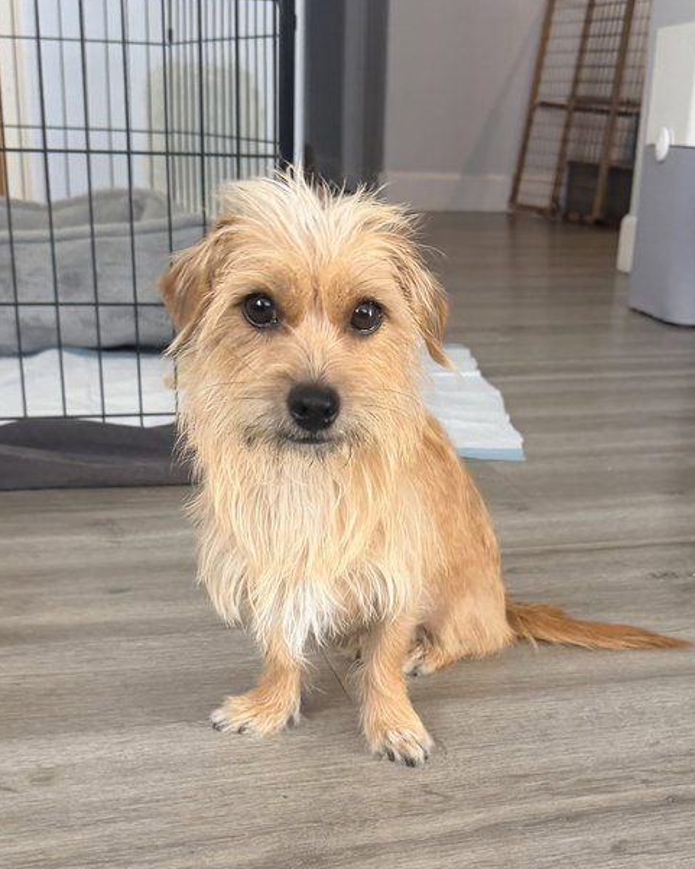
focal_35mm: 26
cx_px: 357
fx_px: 668
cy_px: 449
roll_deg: -2.3
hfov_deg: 54.9
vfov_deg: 66.0
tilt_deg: -21.5
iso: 200
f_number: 1.78
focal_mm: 6.76
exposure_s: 1/87
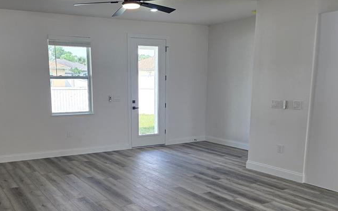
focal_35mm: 39
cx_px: 141
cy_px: 144
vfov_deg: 32.4
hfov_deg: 50.2
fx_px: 359
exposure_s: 1/120
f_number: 1.7
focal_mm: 6.3
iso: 32
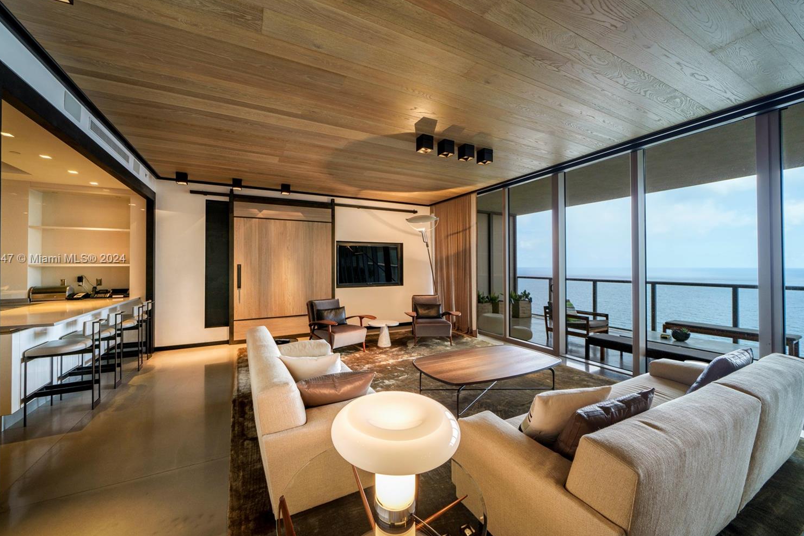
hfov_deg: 108.3
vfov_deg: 85.4
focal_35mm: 13
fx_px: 290
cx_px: 387
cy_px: 259
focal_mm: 12
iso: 200
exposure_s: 1/80
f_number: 11
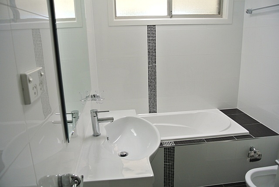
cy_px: 94
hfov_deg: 67.3
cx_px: 140
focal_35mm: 27
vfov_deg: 48.0
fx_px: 209
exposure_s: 1/80
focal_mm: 10
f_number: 3.5
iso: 100
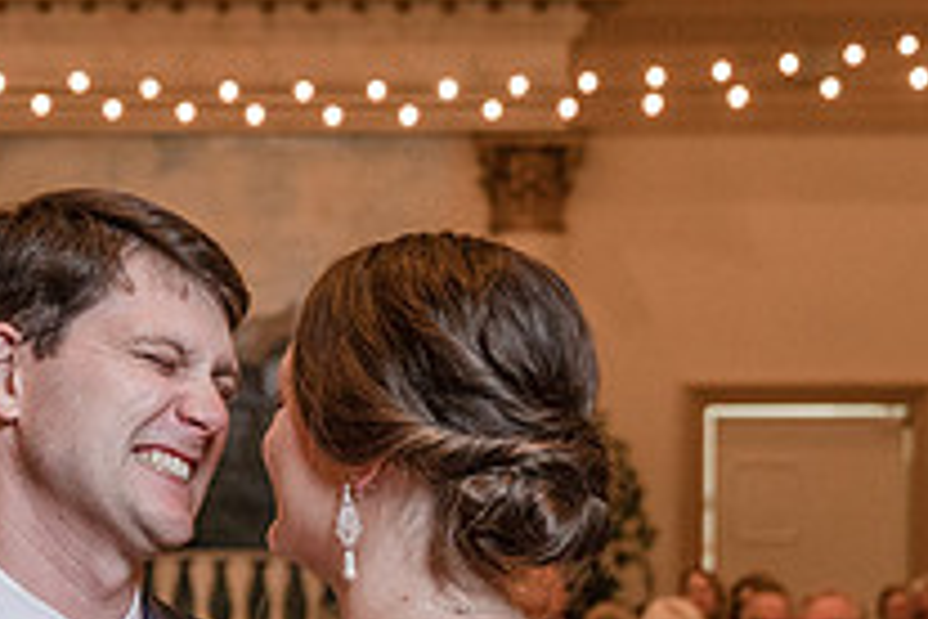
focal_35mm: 147
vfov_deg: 9.3
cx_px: 133
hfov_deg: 13.9
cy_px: 647
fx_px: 3789
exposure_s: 1/100
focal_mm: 46
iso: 2000
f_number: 4
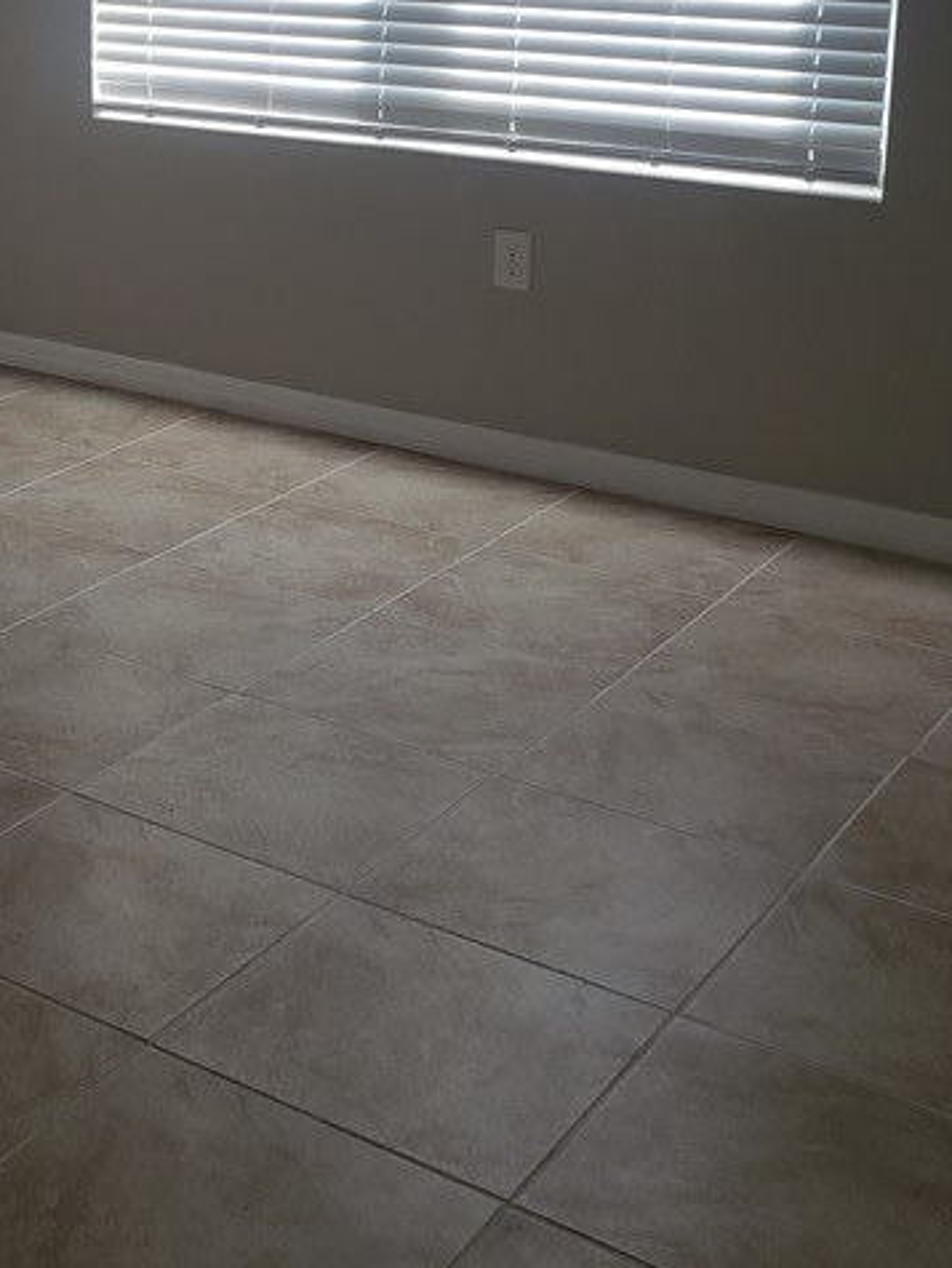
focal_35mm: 56
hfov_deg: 24.6
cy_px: 243
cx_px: -51
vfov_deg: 33.3
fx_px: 2051
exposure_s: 1/100
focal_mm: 4.3
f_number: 2.4
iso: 64
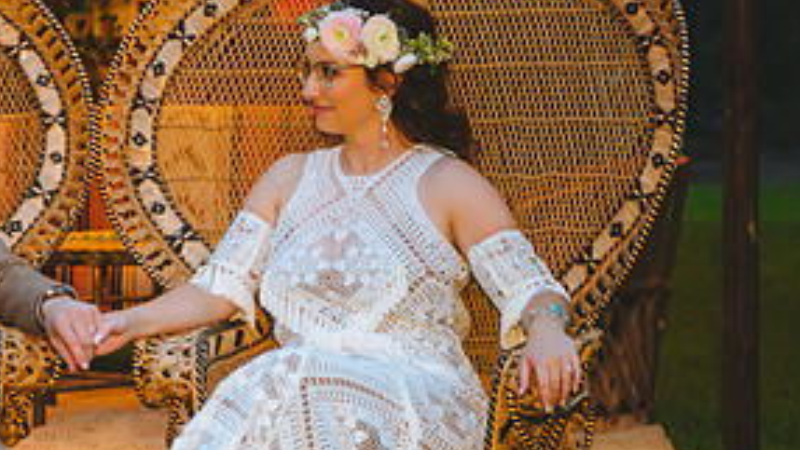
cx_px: 30
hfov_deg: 15.5
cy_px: 413
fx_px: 2885
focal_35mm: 136
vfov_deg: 8.9
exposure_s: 1/100
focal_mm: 58
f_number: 2.8
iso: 2500
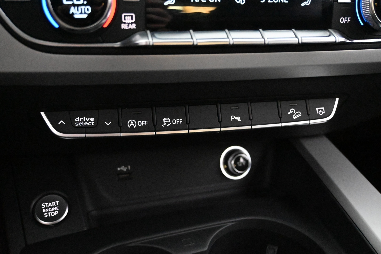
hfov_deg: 51.3
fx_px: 397
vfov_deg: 35.5
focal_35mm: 38
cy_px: 127
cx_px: 190
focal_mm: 25
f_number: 4.2
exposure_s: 1/40
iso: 20000
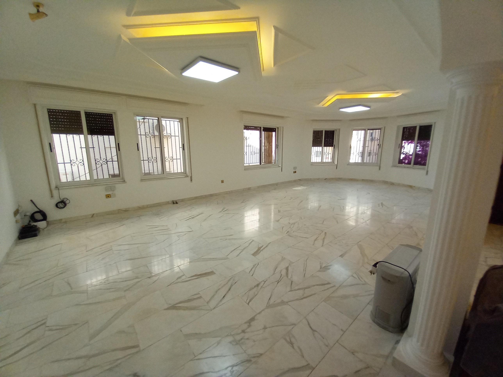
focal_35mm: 13
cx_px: 252
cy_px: 188
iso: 80
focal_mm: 1.13
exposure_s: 1/50
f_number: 2.2
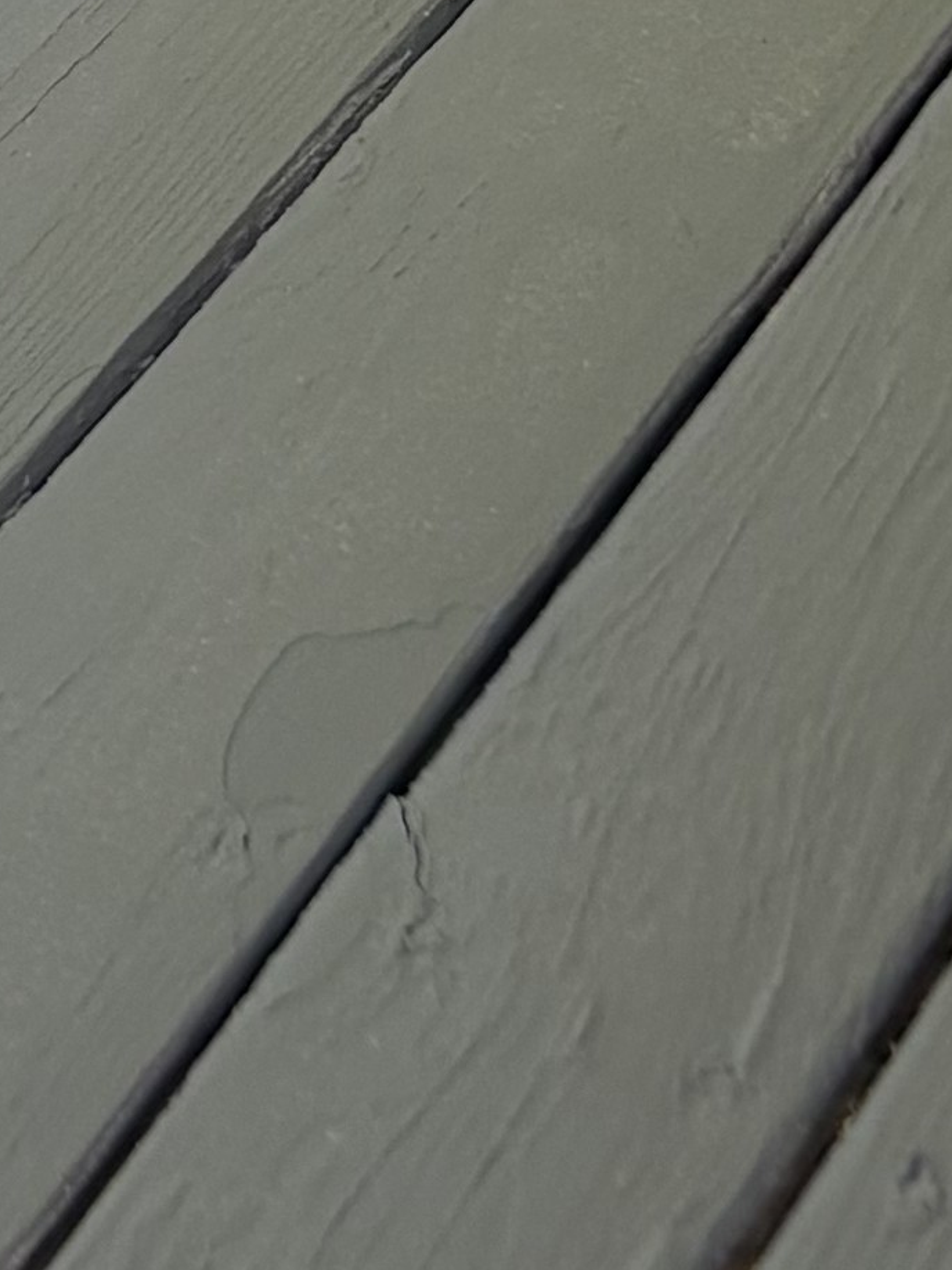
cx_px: -1119
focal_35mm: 162
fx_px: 5939
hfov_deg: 8.6
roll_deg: +1.6
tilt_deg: -21.9
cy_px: -1796
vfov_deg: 10.5
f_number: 1.6
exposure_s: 1/282
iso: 64
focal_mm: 5.96
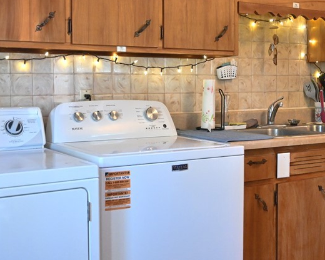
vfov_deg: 29.4
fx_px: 495
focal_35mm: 51
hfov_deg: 36.3
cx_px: 158
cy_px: 108
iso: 2200
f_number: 3.5
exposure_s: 1/125
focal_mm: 17.5
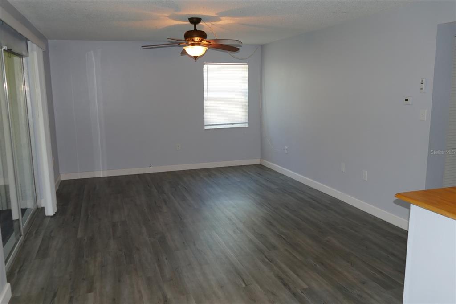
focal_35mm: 29
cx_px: 228
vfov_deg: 44.9
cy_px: 152
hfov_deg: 63.7
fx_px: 367
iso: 320
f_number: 3
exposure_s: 1/80
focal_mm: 10.6
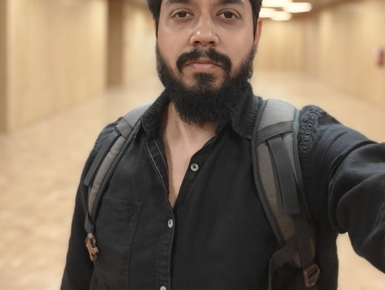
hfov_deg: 50.1
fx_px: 412
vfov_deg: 37.1
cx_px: 189
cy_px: 49
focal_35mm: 37
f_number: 4.5
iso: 1250
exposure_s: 1/25
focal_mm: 3.23
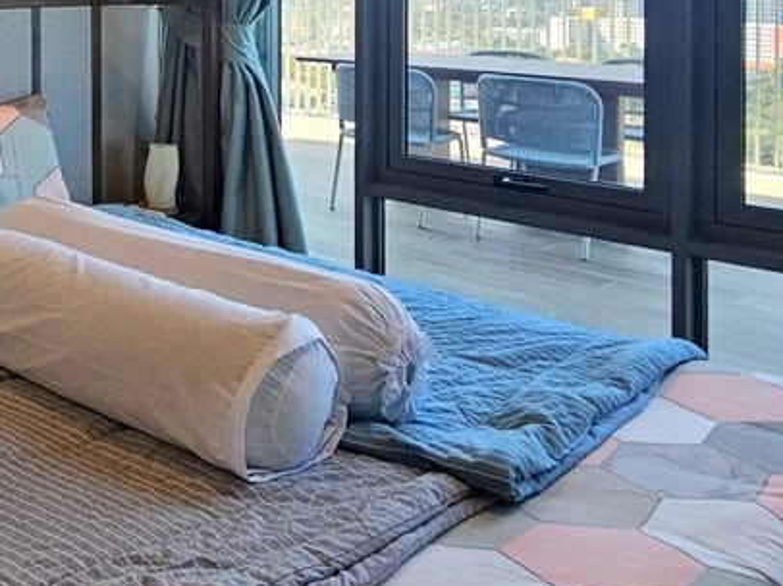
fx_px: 927
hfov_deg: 41.7
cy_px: -50
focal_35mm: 41
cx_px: 62
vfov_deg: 31.4
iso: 50
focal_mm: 2.2
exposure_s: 1/192
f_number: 2.2
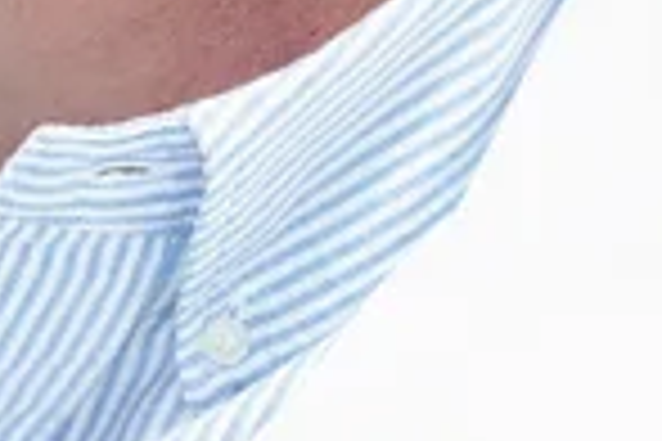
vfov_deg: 3.1
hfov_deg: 4.7
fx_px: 8054
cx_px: -500
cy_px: -281
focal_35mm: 438
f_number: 4
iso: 1000
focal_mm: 51
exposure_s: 1/125
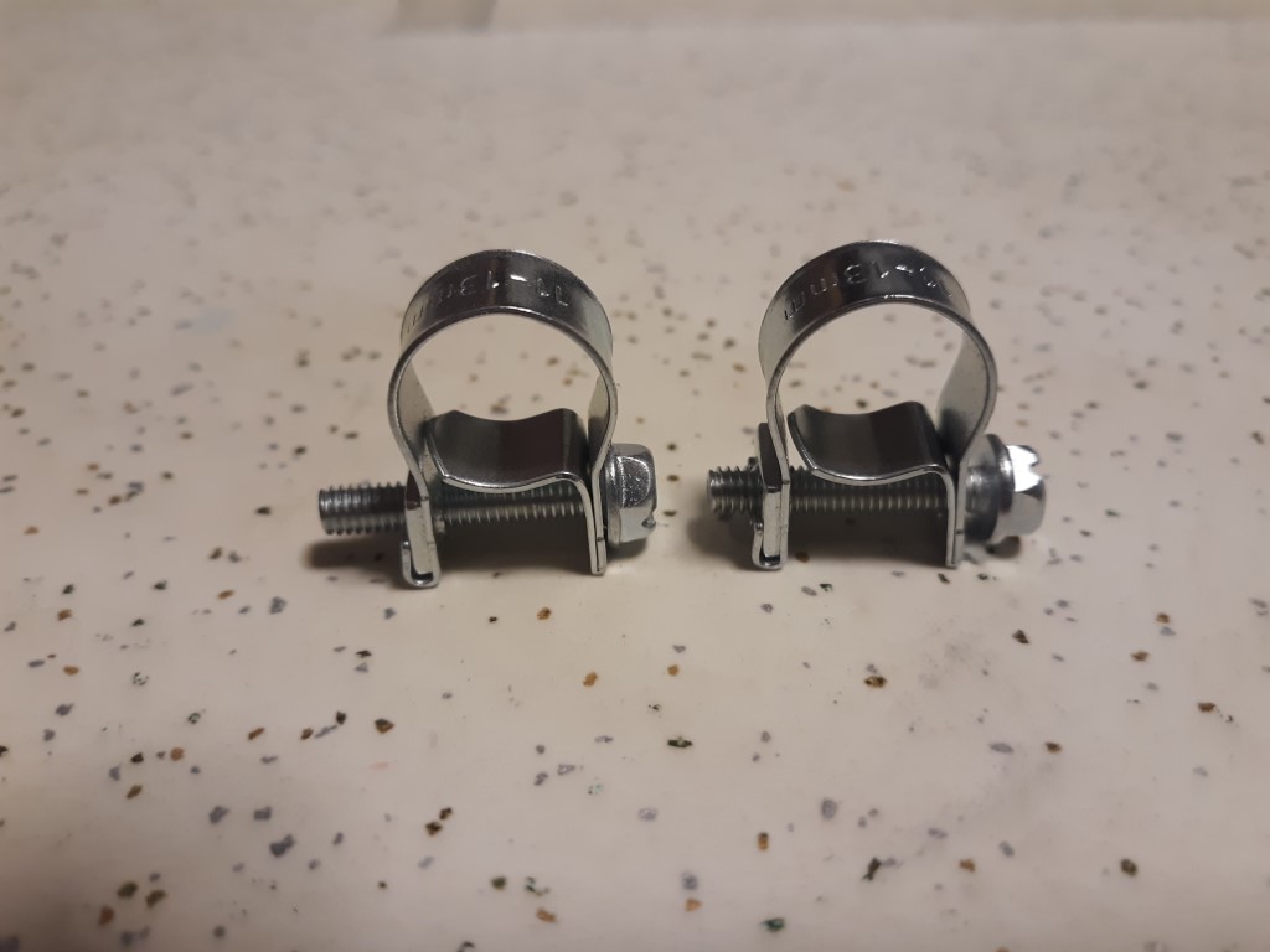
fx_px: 1027
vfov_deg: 49.7
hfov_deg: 63.4
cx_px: 635
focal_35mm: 28
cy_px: 476
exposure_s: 1/40
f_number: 1.7
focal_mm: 3.7
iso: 160
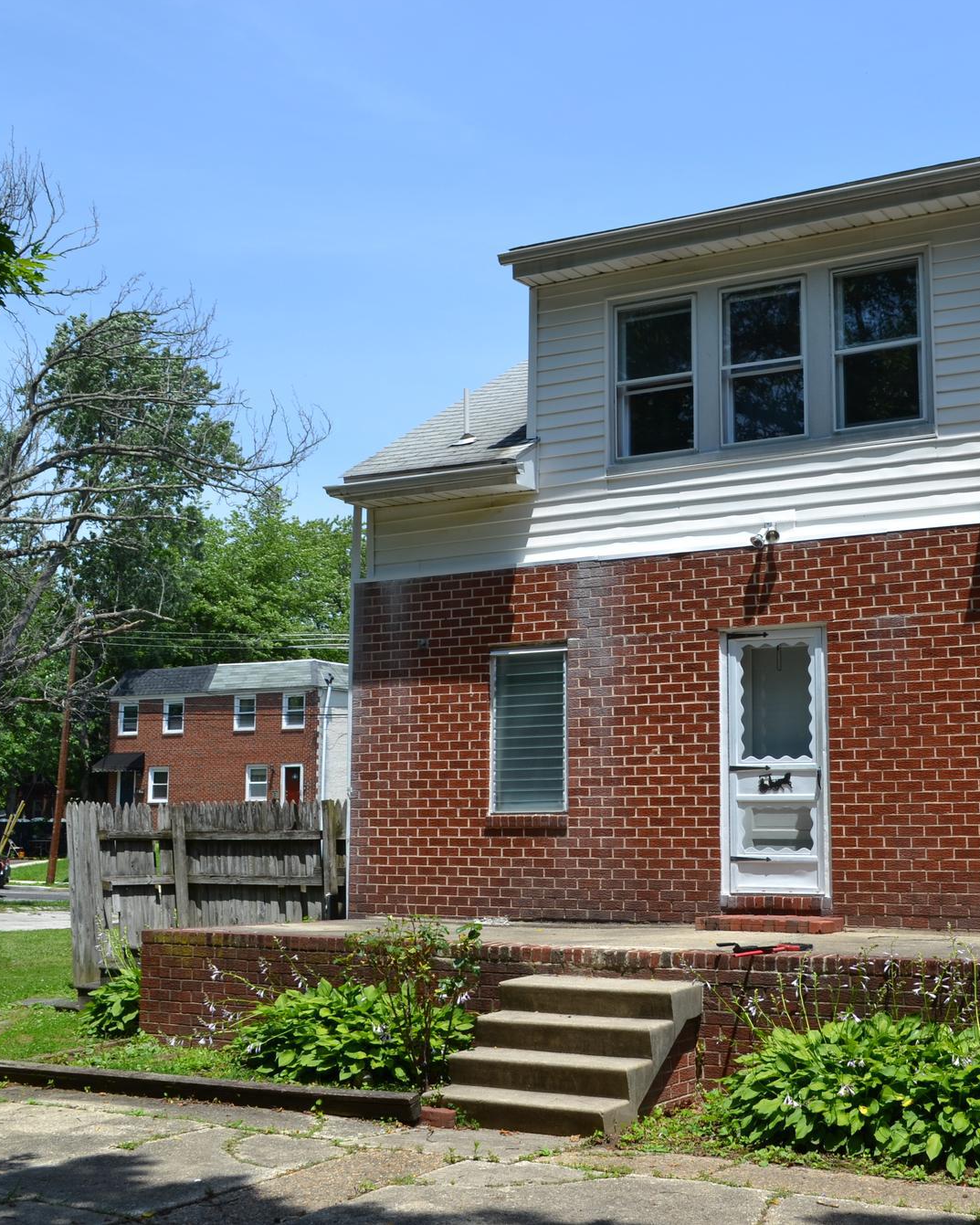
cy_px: 602
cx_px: 694
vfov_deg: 42.9
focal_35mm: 43
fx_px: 1559
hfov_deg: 34.4
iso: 100
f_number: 8
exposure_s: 1/250
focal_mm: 20
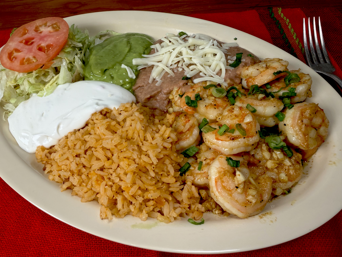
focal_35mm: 48
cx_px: 171
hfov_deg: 39.7
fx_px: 474
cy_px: 128
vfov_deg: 30.3
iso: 50
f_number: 1.78
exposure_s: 1/144
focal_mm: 6.76
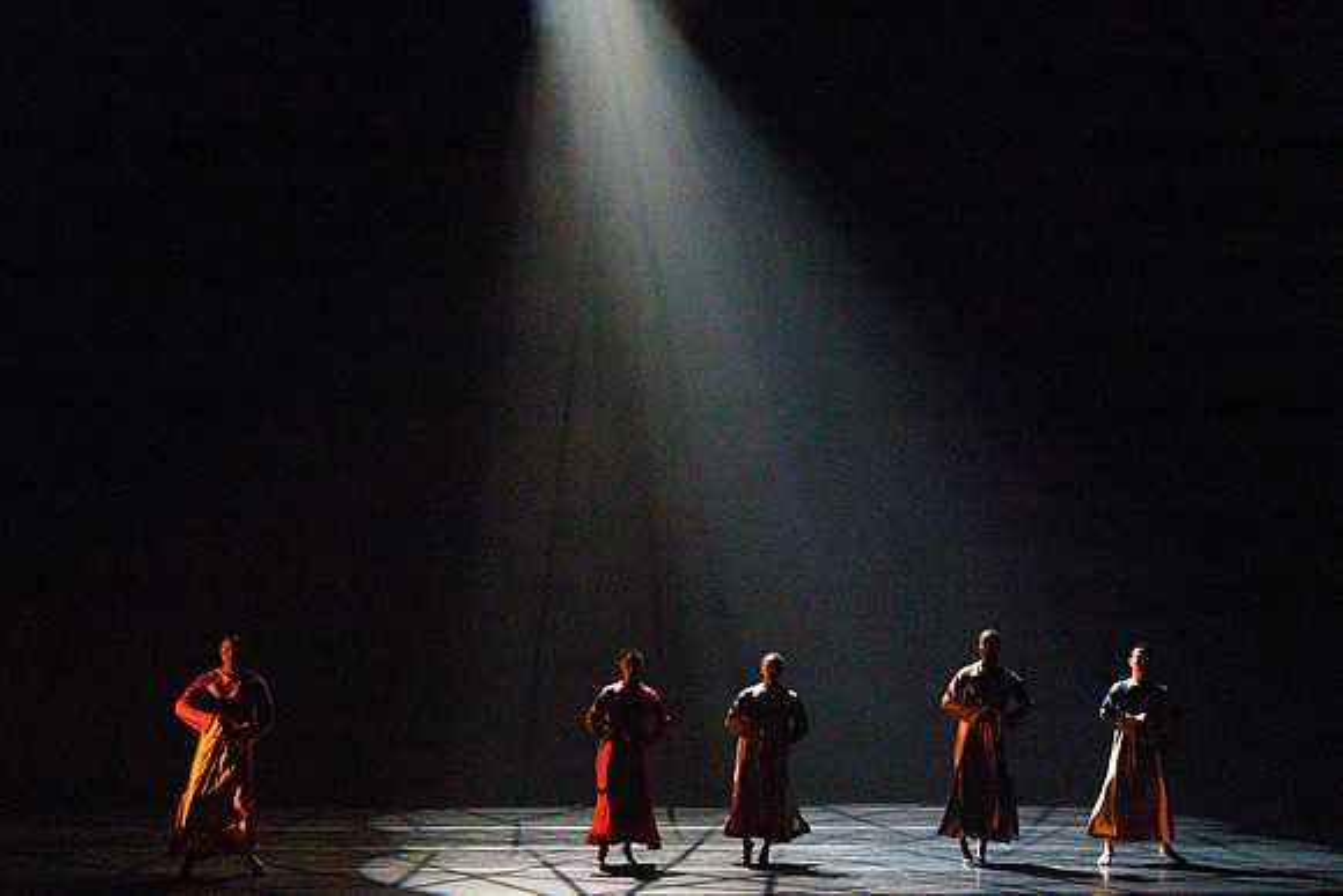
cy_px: 489
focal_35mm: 118
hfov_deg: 17.3
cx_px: 656
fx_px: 4408
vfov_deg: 11.6
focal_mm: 102
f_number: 5.6
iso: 5000
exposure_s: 1/250
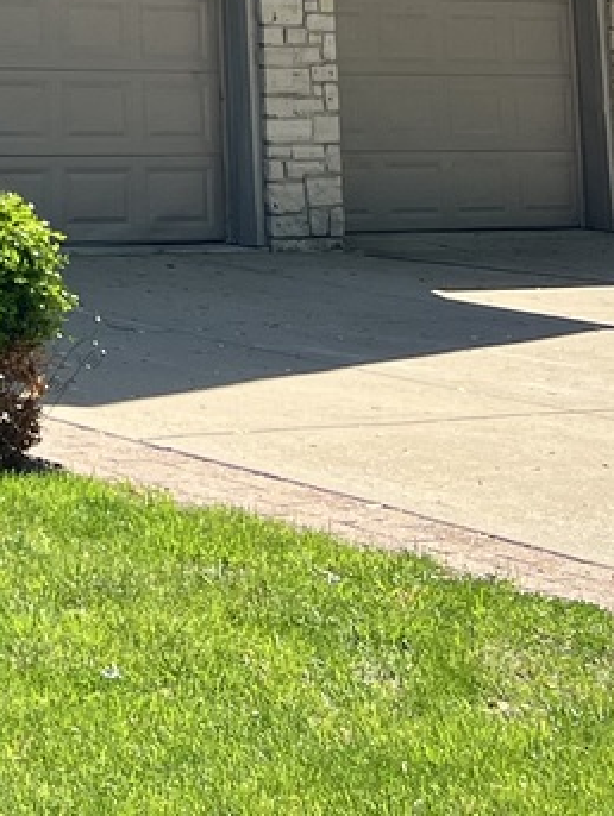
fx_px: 2573
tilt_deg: +10.2
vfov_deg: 16.2
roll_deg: -1.0
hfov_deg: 11.6
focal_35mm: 109
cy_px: -464
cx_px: -764
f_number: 1.5
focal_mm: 5.7
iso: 50
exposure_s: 1/2841
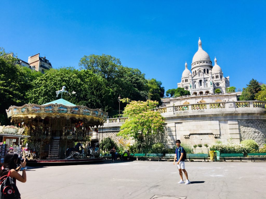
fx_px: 223
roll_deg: +0.8
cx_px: 133
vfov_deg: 48.2
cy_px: 100
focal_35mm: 29
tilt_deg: +14.1
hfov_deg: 61.7
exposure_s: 1/1099
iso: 25
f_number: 2.2
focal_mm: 4.15
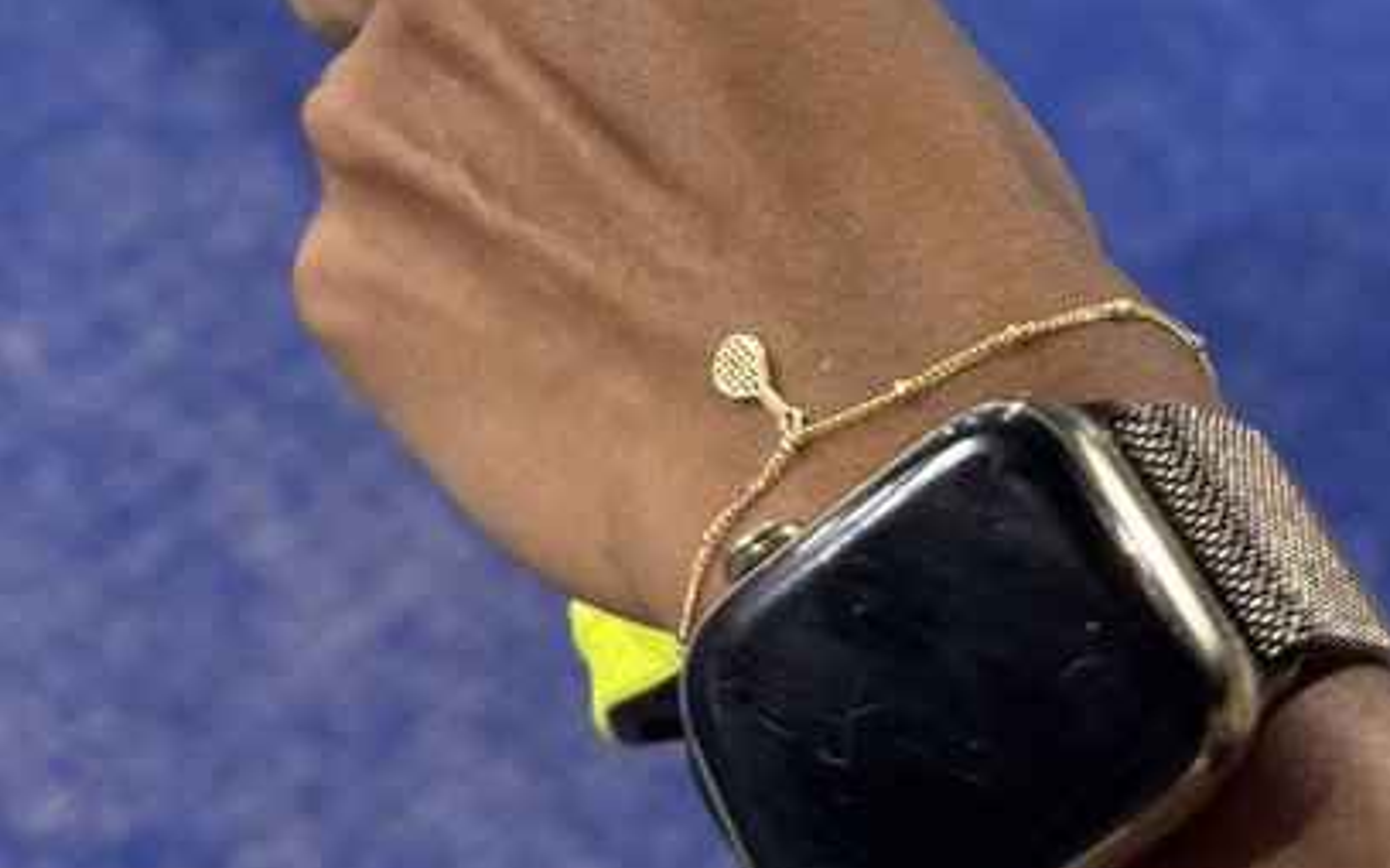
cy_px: -7
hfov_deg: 40.2
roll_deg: -15.4
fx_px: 1893
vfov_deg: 24.6
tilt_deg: -30.9
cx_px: 799
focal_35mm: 50
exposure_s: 1/50
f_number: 1.78
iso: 200
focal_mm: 6.76
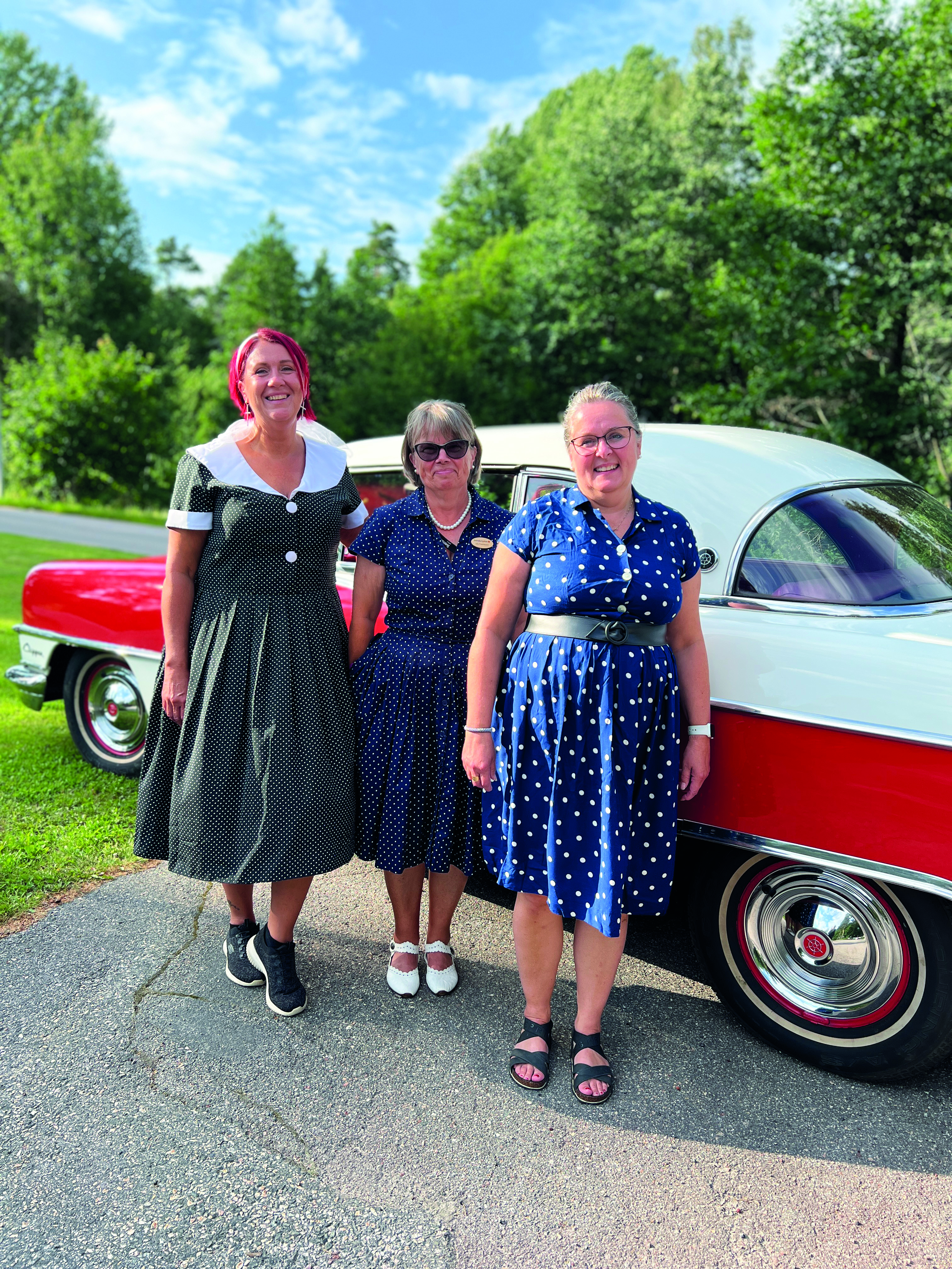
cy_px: 634
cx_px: 476
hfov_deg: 53.1
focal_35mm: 26
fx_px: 953
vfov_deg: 67.3
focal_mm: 5.7
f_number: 1.5
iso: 50
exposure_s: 1/1224
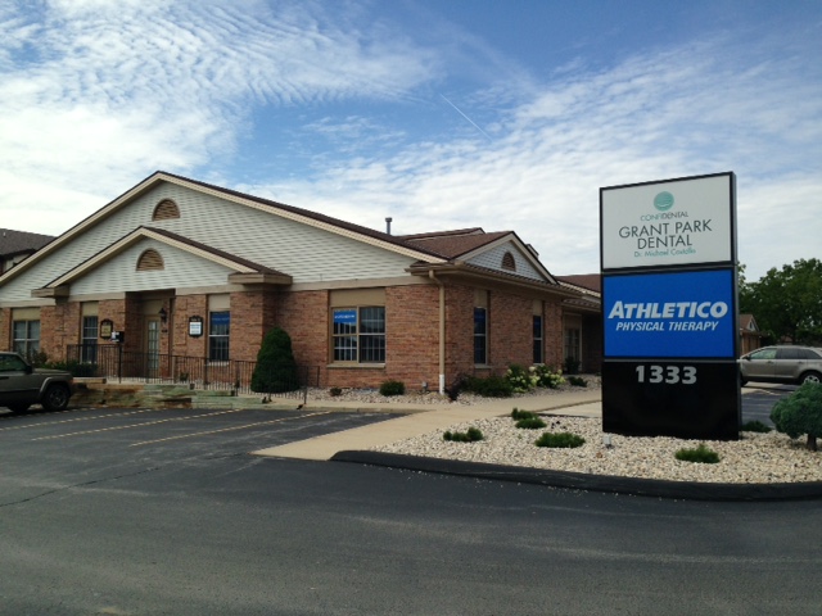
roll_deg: +0.5
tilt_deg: +2.6
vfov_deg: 42.9
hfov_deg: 55.4
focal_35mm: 33
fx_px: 784
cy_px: 308
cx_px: 411
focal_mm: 4.12
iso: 50
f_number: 2.4
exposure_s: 1/1808
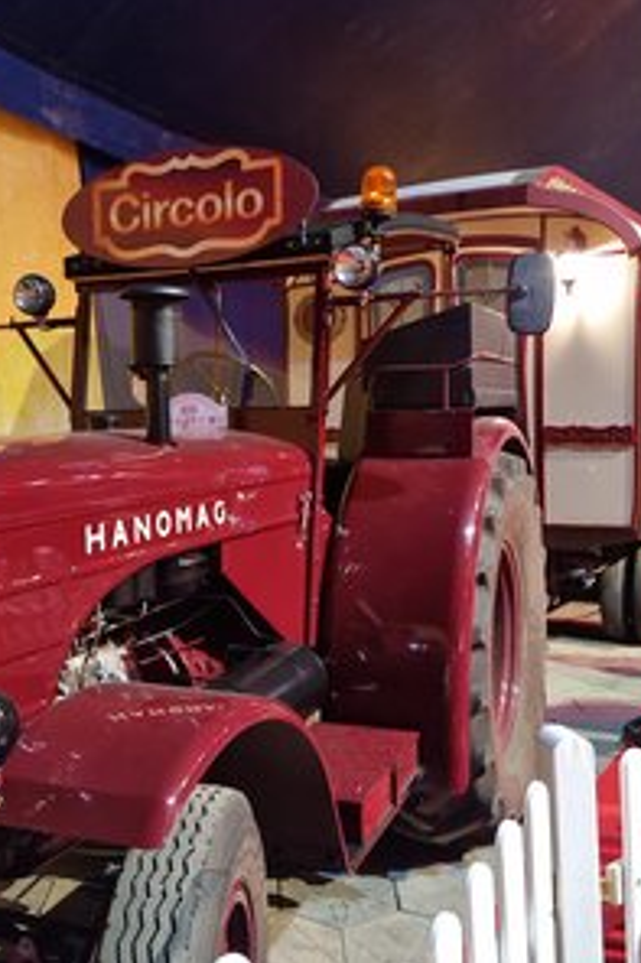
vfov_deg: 50.7
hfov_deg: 34.8
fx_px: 1016
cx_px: 241
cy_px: 482
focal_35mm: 38
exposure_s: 1/17
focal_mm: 5.9
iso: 640
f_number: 2
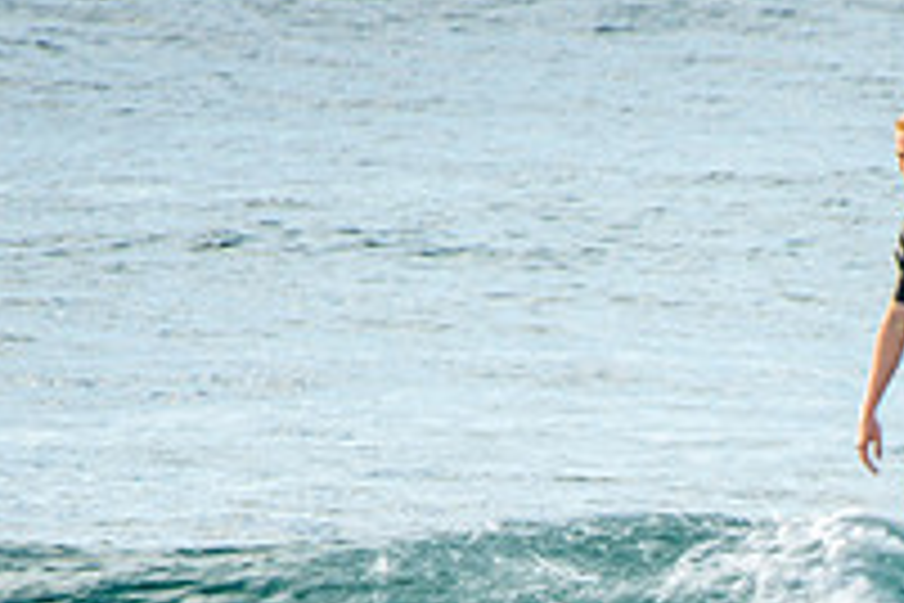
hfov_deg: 1.2
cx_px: 828
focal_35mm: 1733
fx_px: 43514
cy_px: 772
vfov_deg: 0.8
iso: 100
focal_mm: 400
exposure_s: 1/25
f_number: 22
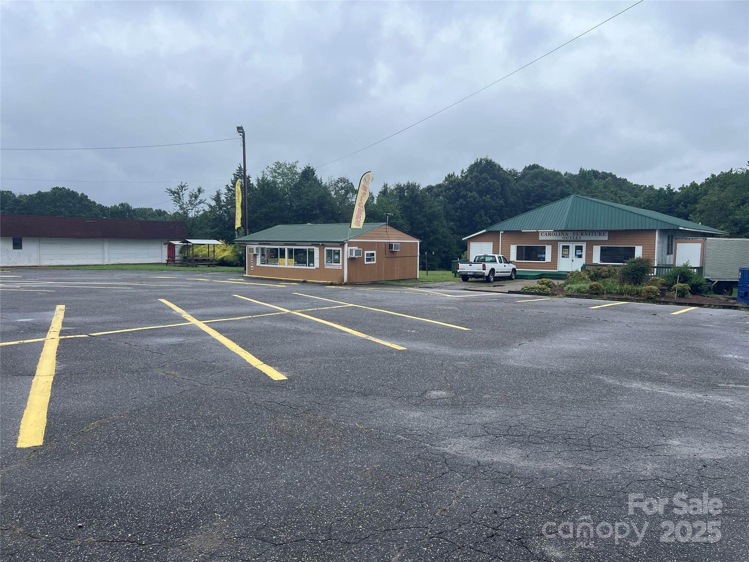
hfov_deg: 67.3
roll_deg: -0.6
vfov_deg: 53.1
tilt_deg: -3.7
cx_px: 374
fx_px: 563
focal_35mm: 26
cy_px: 281
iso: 50
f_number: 1.5
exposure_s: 1/1100
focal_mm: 5.7
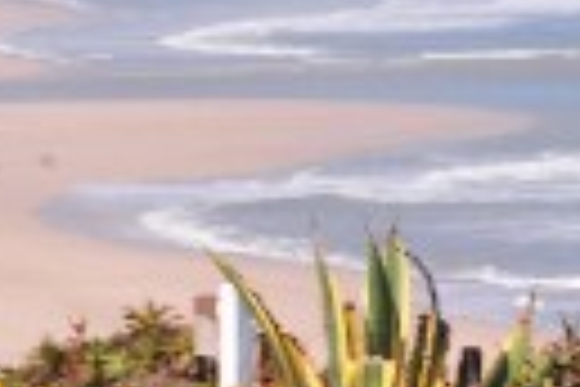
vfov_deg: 2.5
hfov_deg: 3.7
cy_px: 551
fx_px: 8872
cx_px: 764
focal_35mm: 551
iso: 250
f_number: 6.3
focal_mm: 105
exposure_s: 1/640
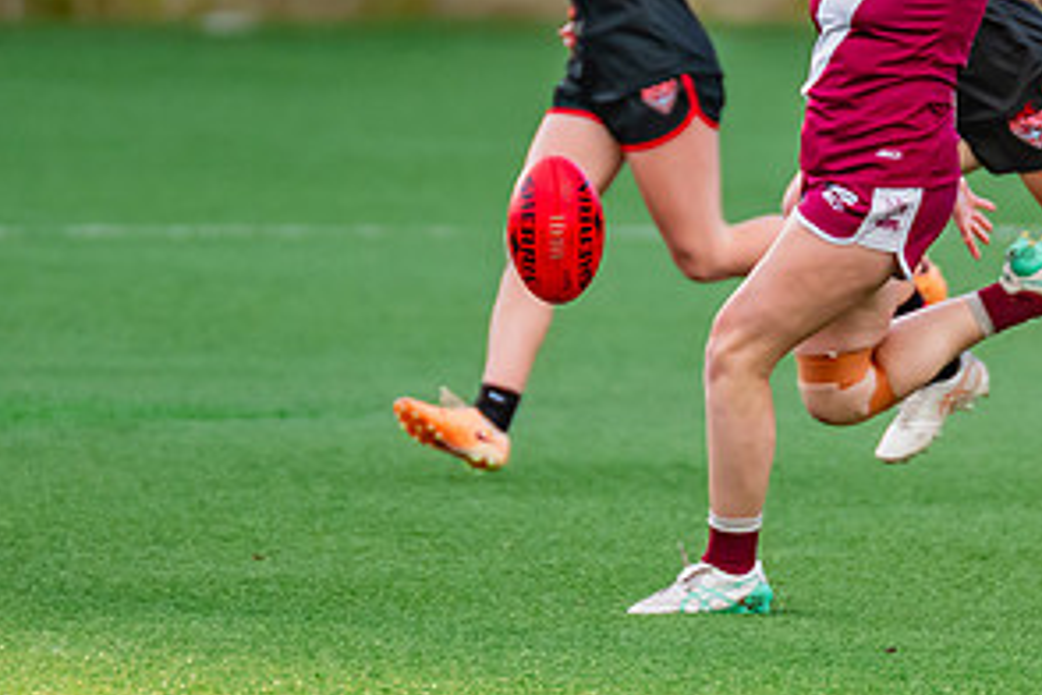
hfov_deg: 1.5
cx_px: 811
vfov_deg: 1.0
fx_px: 40548
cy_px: 101
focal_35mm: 1401
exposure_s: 1/800
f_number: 4.5
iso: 800
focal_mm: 420
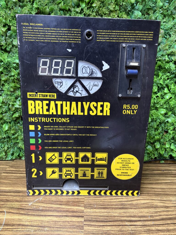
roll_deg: -2.3
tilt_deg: -12.5
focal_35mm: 26
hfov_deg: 53.1
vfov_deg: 67.3
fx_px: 176
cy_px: 118
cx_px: 88
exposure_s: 1/50
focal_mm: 5.96
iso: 160
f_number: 1.6
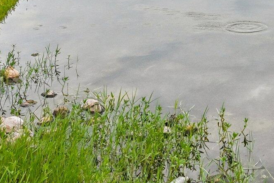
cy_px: -85
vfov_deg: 19.0
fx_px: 483
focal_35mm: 64
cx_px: 262
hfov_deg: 29.9
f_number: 8
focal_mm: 20.5
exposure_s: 1/2000
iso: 4000
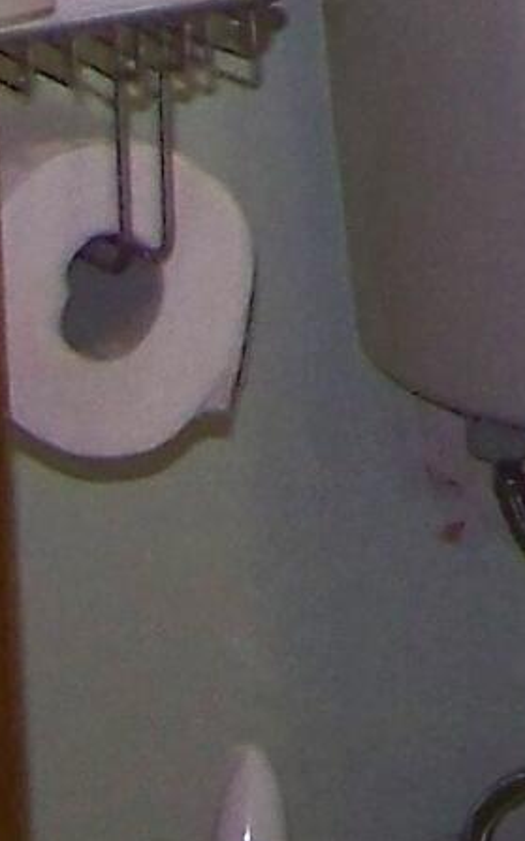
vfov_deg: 7.6
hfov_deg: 5.0
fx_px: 5866
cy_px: -1174
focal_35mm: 256
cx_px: 1257
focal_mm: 5.85
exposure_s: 1/30
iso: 200
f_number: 2.8
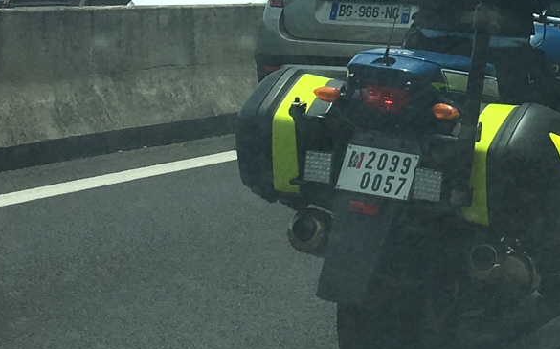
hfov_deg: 18.7
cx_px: 661
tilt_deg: +3.8
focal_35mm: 106
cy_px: -125
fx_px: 1617
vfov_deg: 11.9
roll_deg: -2.7
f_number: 2.2
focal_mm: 4.15
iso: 25
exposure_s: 1/2024
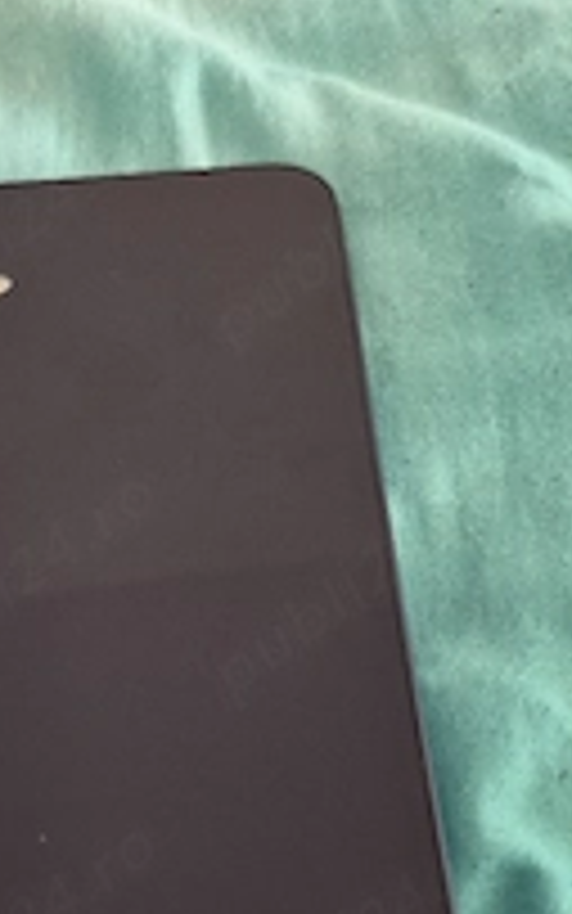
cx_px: 99
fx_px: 1196
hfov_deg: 26.3
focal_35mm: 48
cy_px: 639
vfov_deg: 41.1
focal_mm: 5.4
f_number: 1.8
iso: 250
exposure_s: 1/100
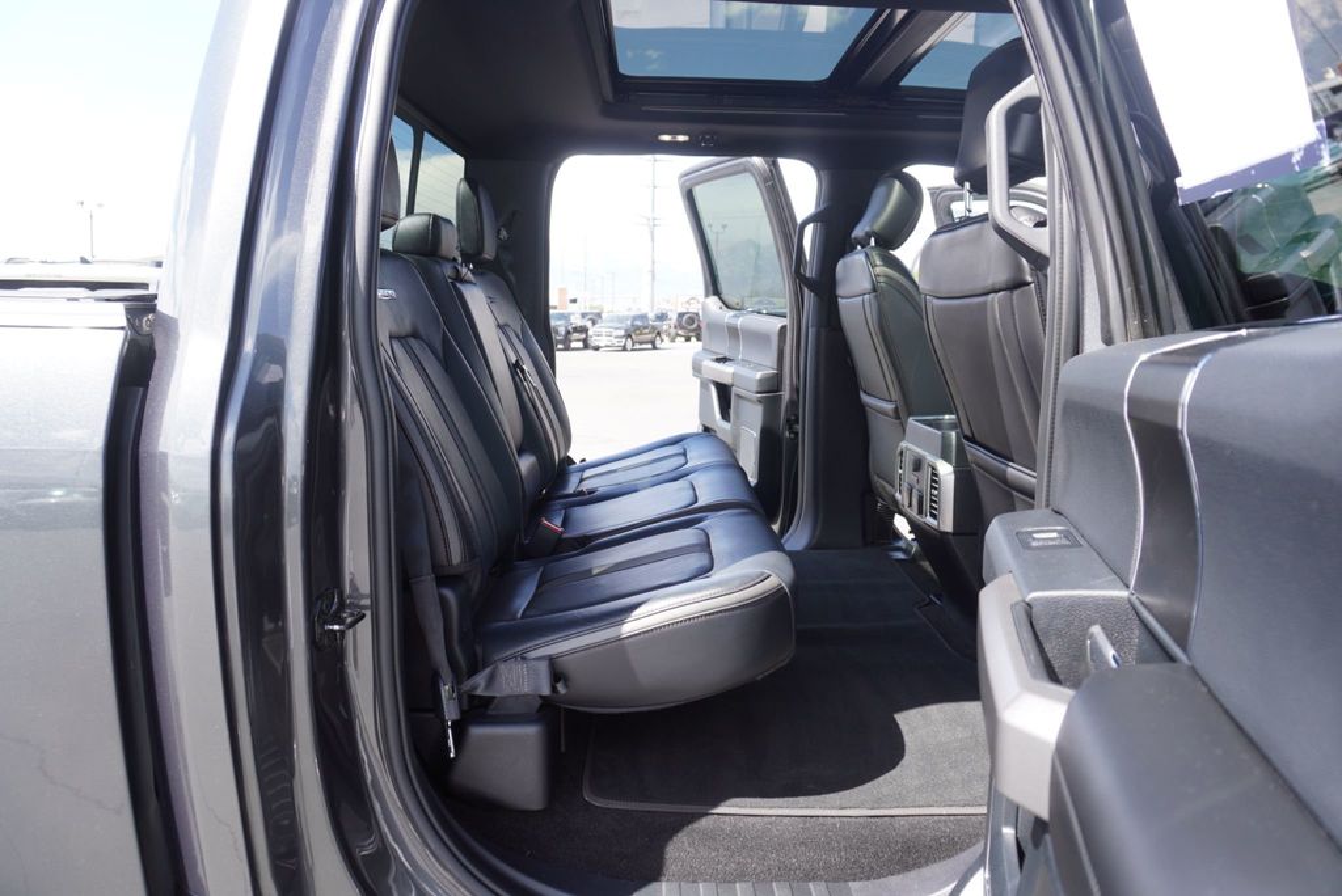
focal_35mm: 24
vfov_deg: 53.2
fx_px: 895
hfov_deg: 73.7
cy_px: 448
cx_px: 671
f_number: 5
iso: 100
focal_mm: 16
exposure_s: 1/100
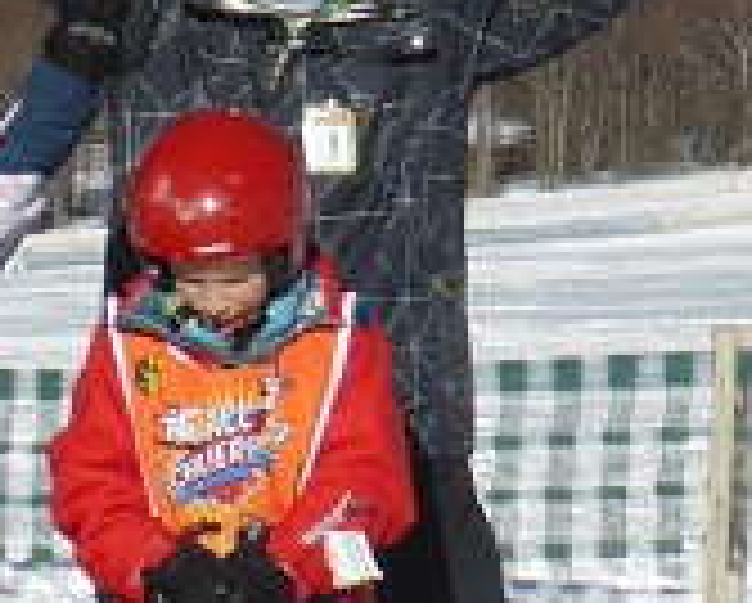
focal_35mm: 257
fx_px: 5727
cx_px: -1463
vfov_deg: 6.0
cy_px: 122
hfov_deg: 6.8
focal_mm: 7.9
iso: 100
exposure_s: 1/1600
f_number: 4.1
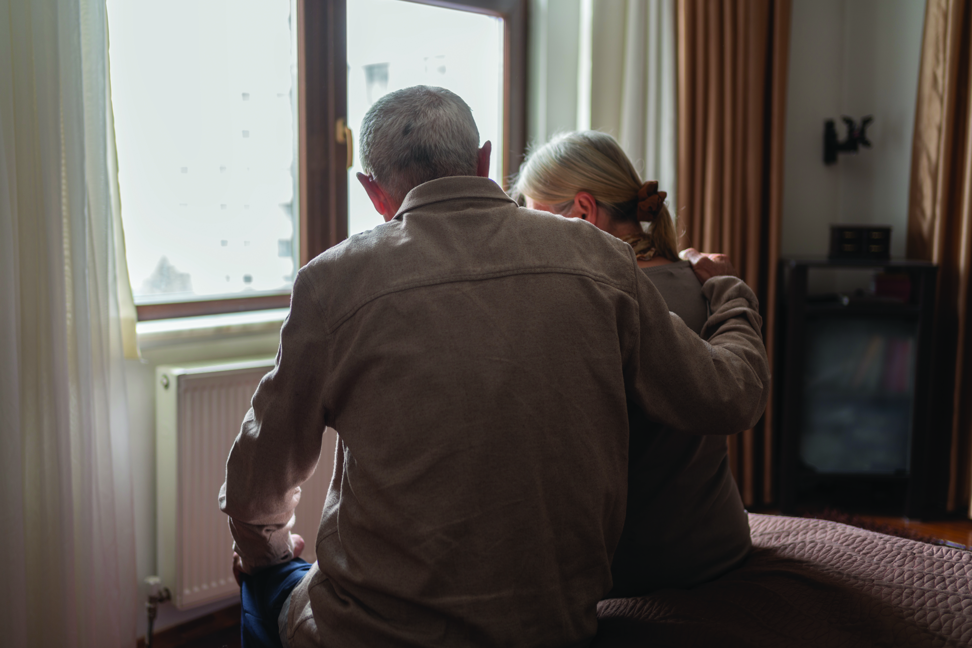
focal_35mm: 35
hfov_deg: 54.4
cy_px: 324
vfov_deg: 37.9
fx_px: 945
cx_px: 486
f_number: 1.8
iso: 100
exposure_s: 1/15
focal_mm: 35
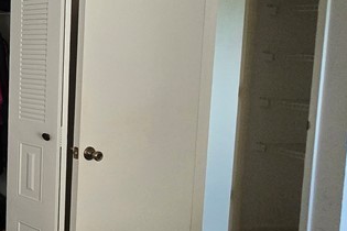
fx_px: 424
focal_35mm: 44
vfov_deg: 30.3
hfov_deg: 27.1
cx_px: -198
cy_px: 79
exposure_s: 1/60
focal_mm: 2.2
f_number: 2.2
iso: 640
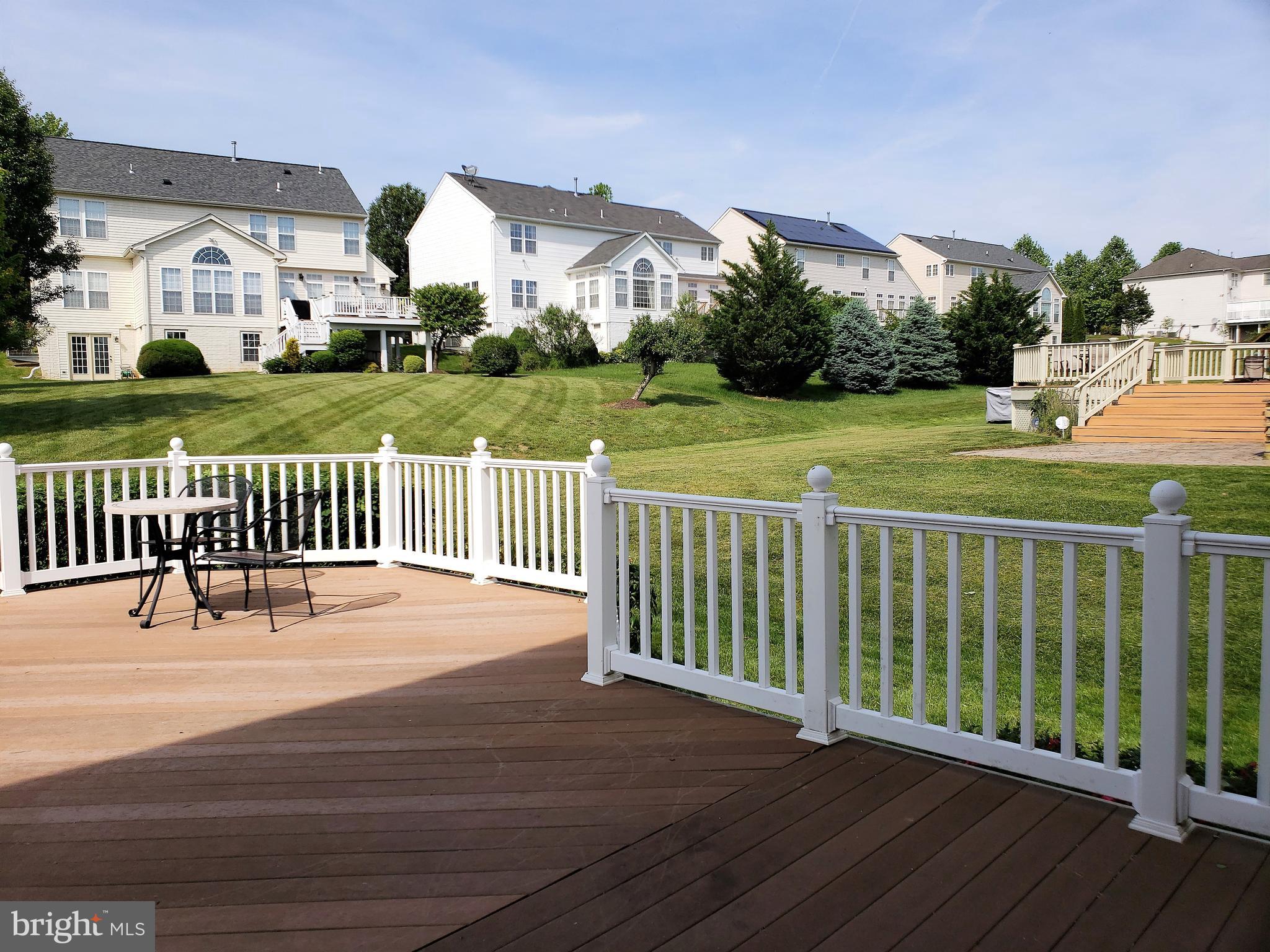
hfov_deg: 67.3
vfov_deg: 53.1
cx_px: 635
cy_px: 476
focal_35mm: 26
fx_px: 954
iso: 50
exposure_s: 1/1623
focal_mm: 4.3
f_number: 2.4
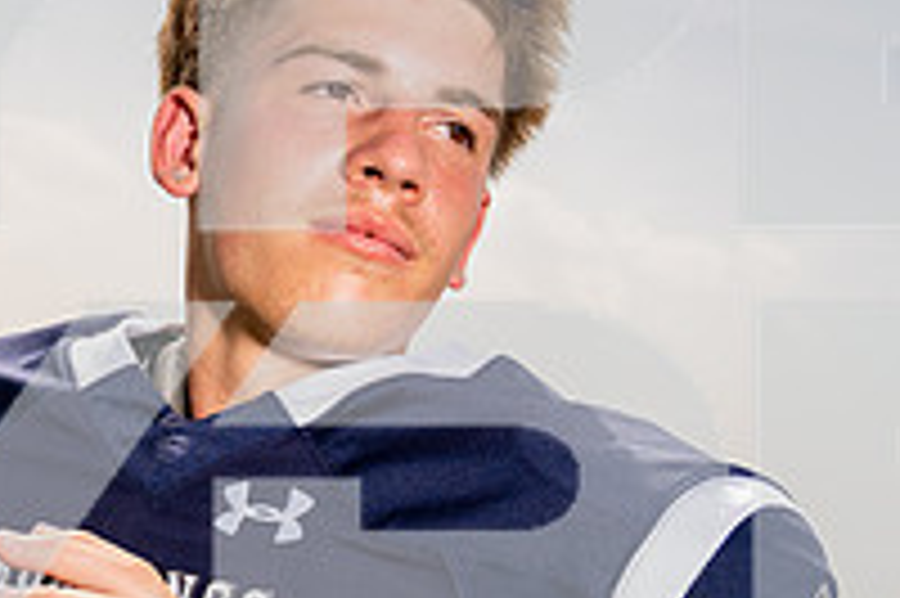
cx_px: 126
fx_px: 2323
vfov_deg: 14.5
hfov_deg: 21.5
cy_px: 542
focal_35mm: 93
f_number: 4.5
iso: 100
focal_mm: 32
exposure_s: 1/800
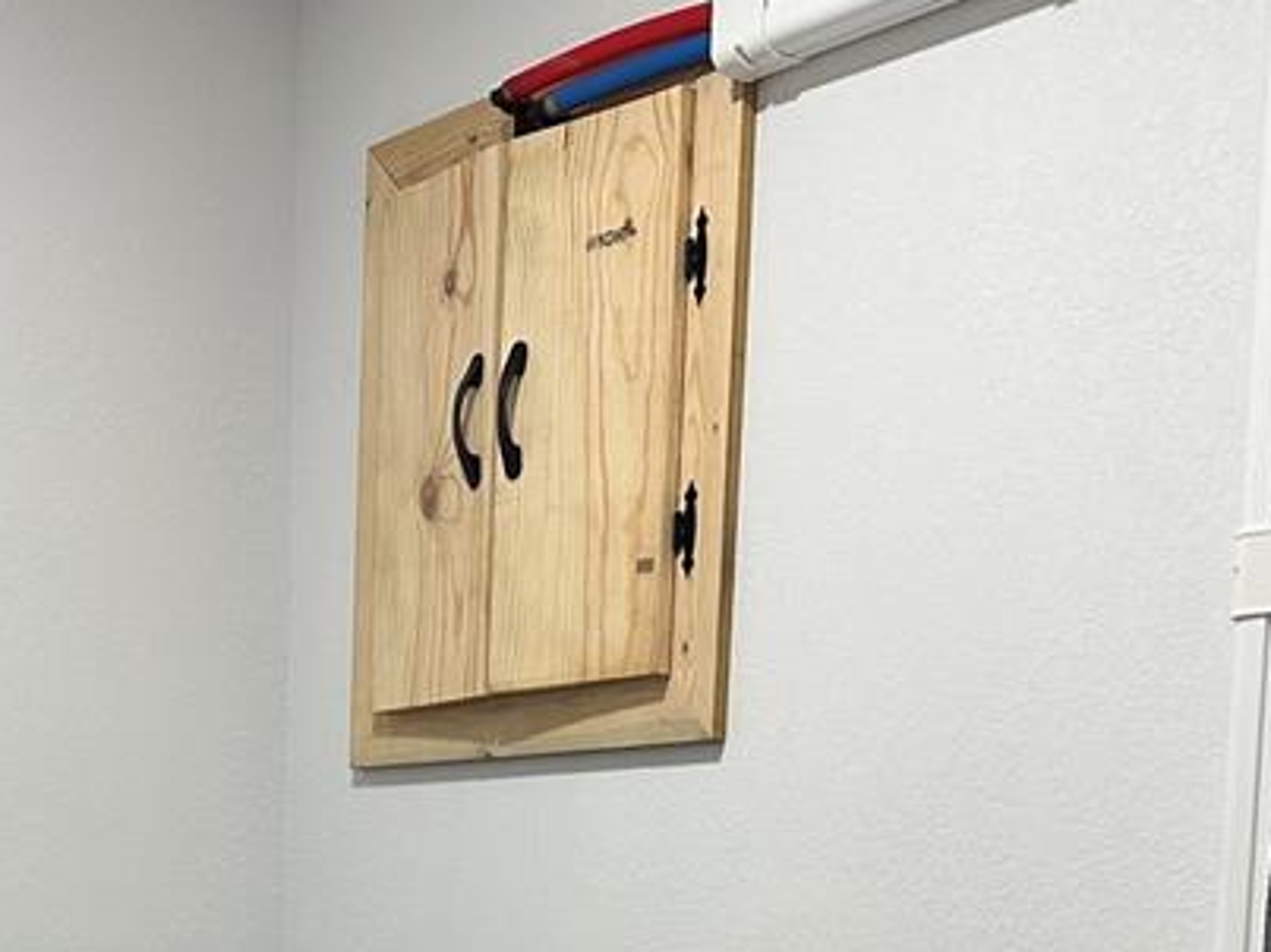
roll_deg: -0.8
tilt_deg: -5.5
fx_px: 2239
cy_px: 1185
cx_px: 322
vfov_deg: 22.0
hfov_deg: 31.2
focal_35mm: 61
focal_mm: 6.86
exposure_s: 1/60
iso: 125
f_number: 1.78
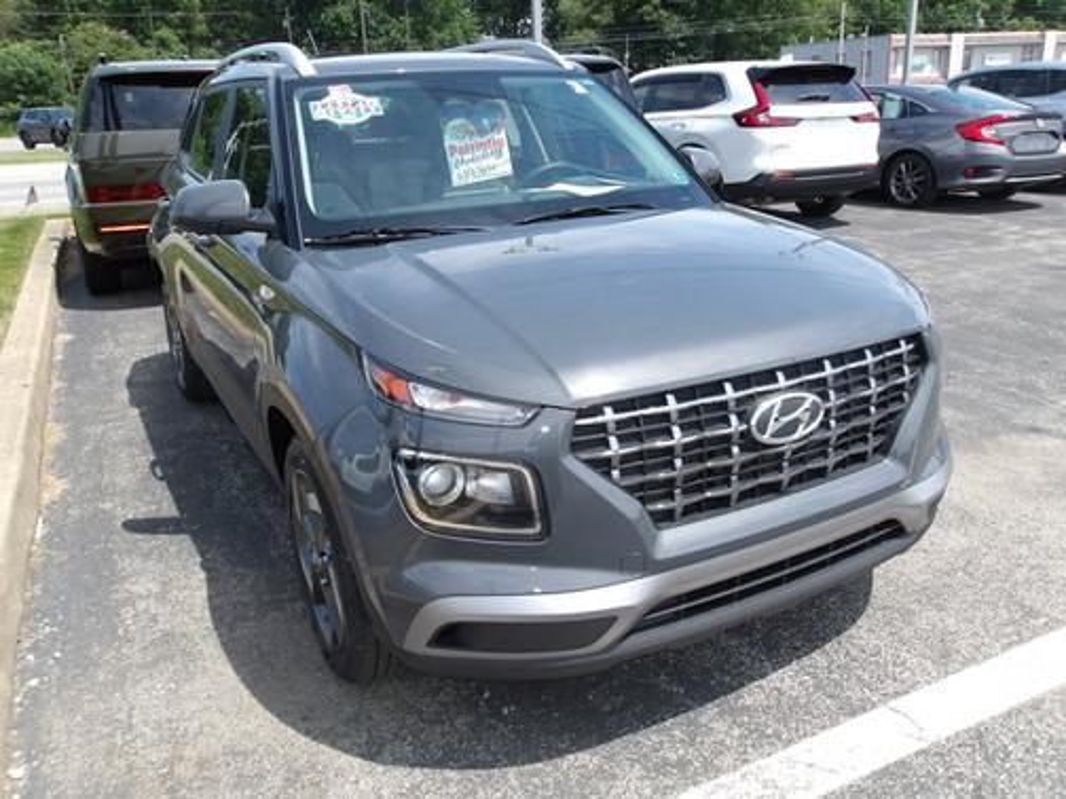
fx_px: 831
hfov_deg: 65.3
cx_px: 533
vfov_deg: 51.4
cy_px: 400
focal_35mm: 27
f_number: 3
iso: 100
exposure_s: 1/748
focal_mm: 4.9
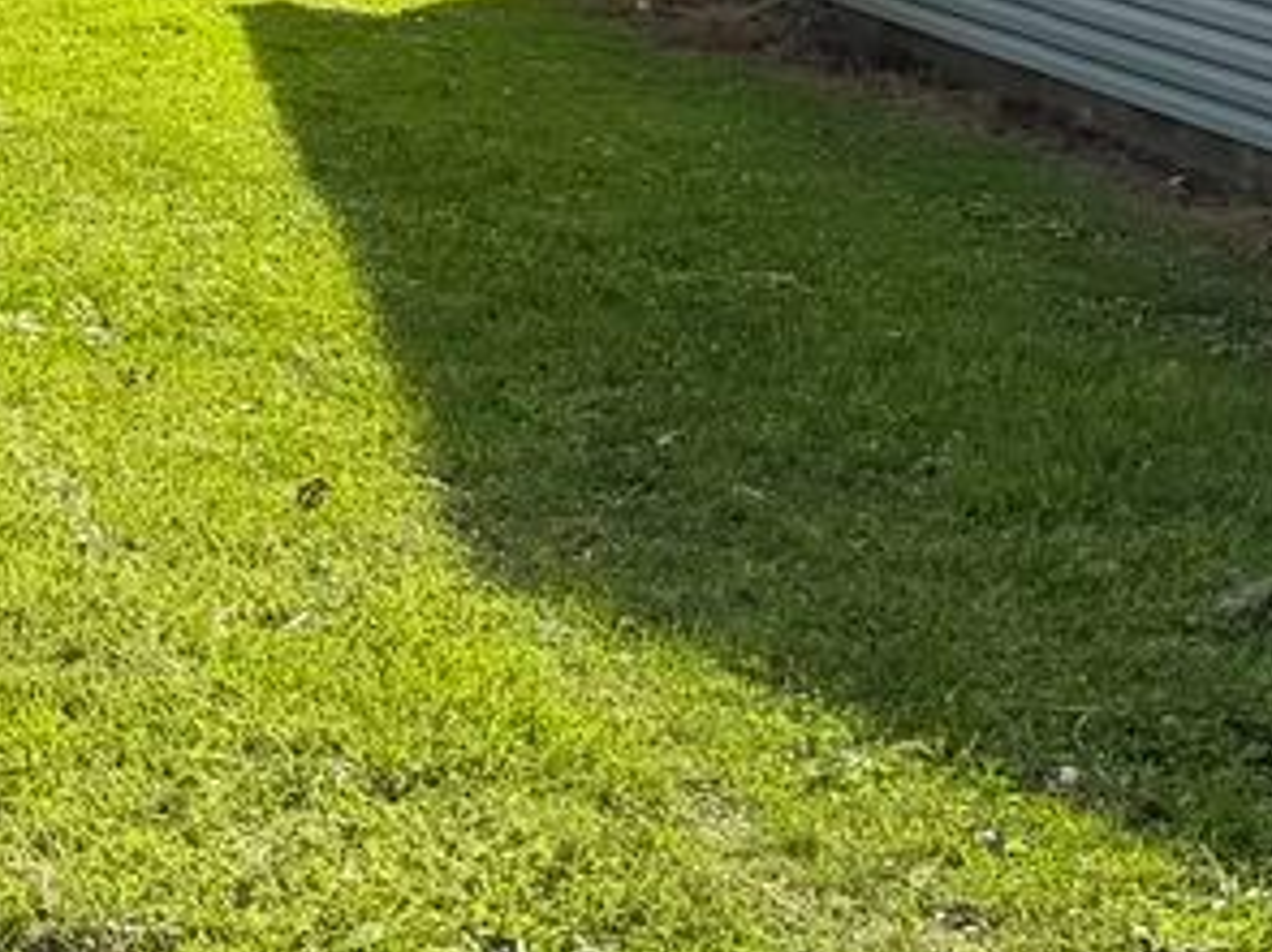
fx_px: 4481
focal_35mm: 122
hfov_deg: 14.3
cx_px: -987
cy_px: -140
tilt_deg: -4.2
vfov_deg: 11.9
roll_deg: -3.4
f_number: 1.78
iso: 80
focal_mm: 6.76
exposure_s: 1/1727
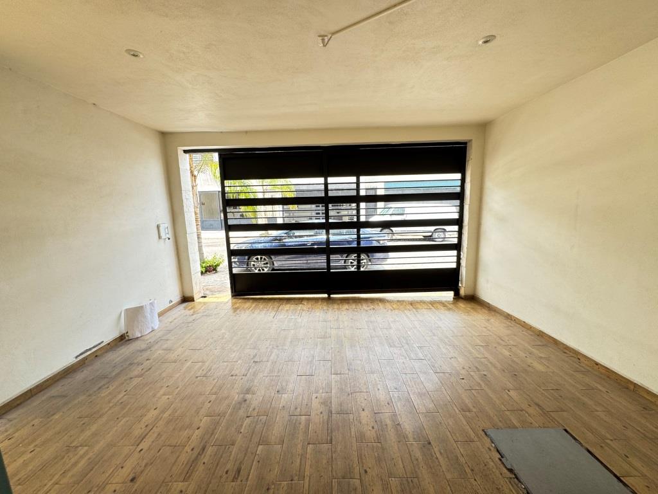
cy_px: 247
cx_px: 329
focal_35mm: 14
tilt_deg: -8.4
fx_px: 266
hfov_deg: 102.1
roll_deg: +2.1
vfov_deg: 85.7
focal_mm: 2.22
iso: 80
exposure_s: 1/99
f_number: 2.2
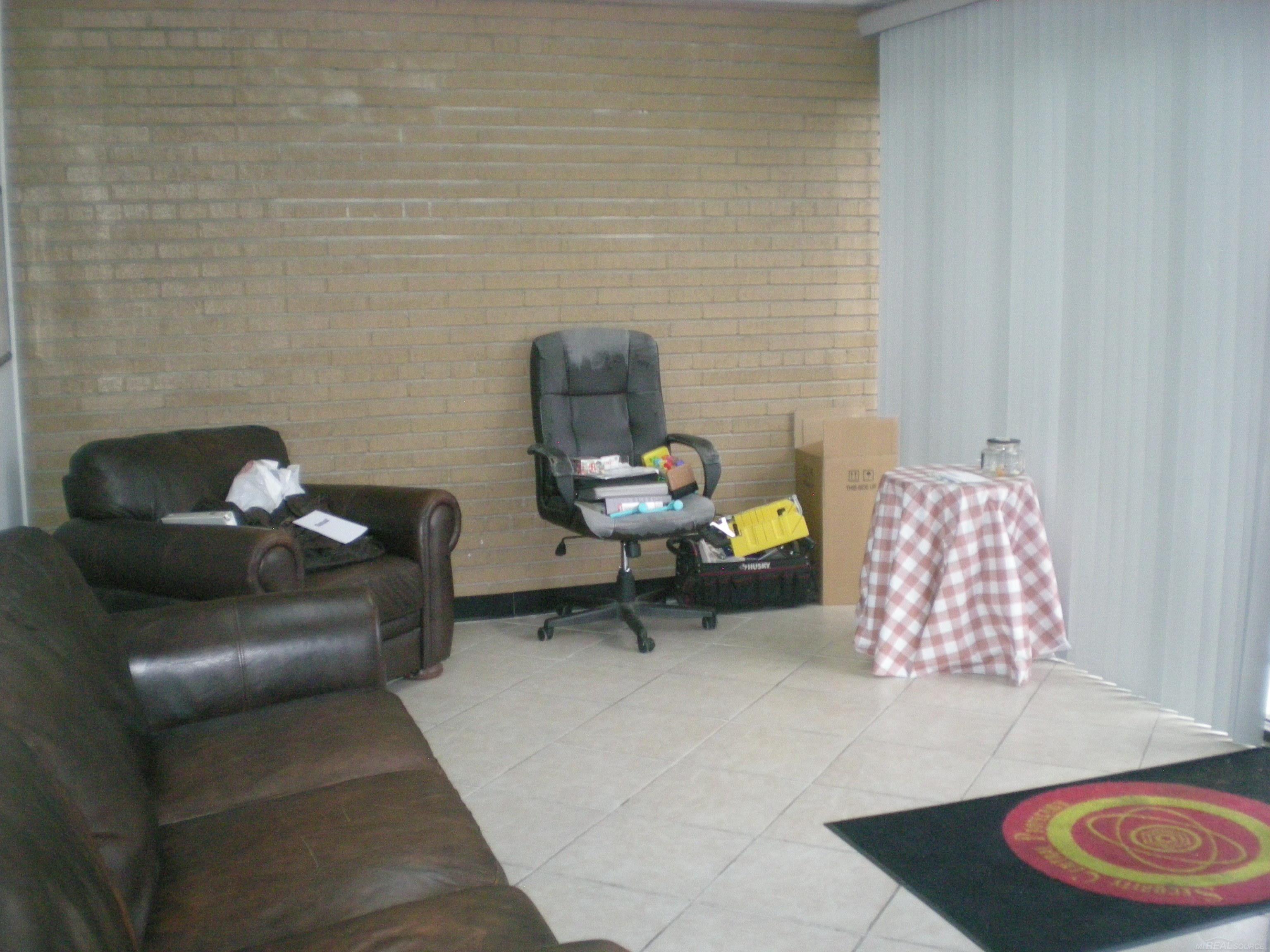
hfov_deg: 49.0
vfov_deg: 37.7
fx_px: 1394
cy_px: 476
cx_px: 635
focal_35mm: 38
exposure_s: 1/60
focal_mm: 6.3
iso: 437
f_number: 3.1
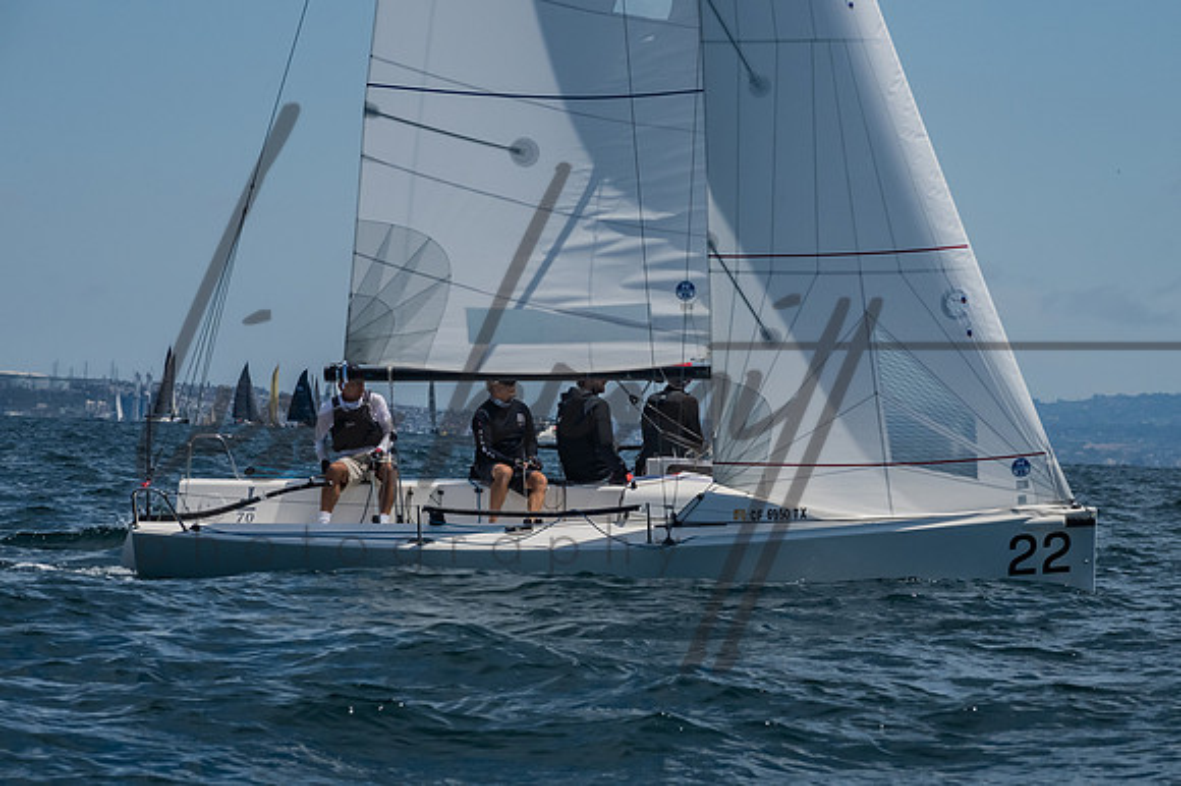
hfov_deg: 9.5
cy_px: 393
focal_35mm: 217
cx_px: 590
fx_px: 7114
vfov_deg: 6.3
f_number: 14
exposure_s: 1/1600
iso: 640
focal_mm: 145
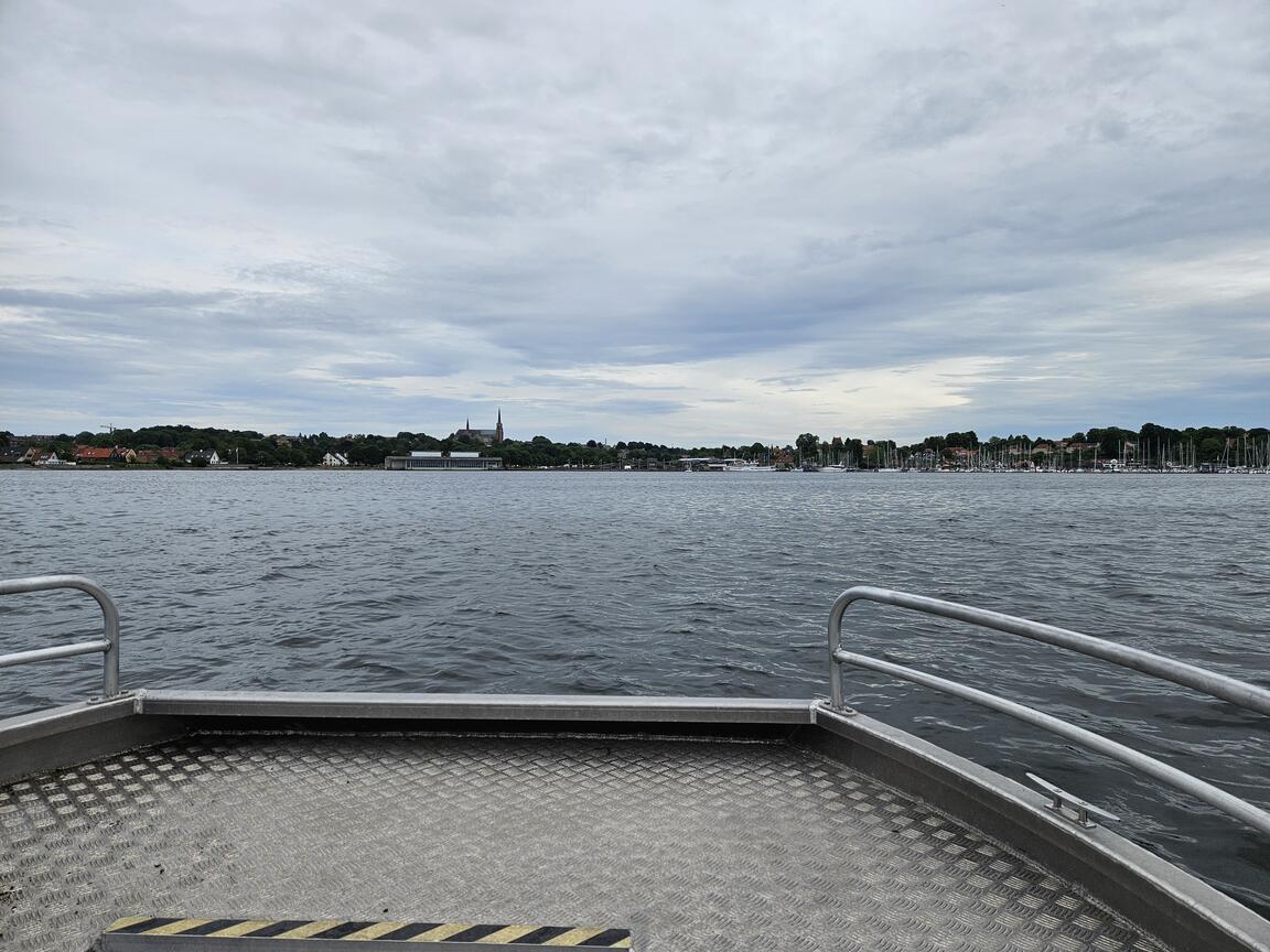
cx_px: 635
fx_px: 844
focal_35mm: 23
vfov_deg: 58.9
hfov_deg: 73.9
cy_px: 476
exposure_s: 1/2650
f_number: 1.8
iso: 25
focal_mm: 5.4
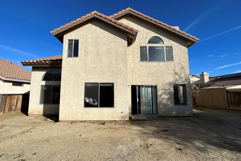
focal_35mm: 15
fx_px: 100
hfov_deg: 100.4
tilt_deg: +5.9
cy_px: 81
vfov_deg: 77.3
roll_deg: -0.4
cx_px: 118
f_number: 2.2
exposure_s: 1/3300
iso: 50
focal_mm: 2.22
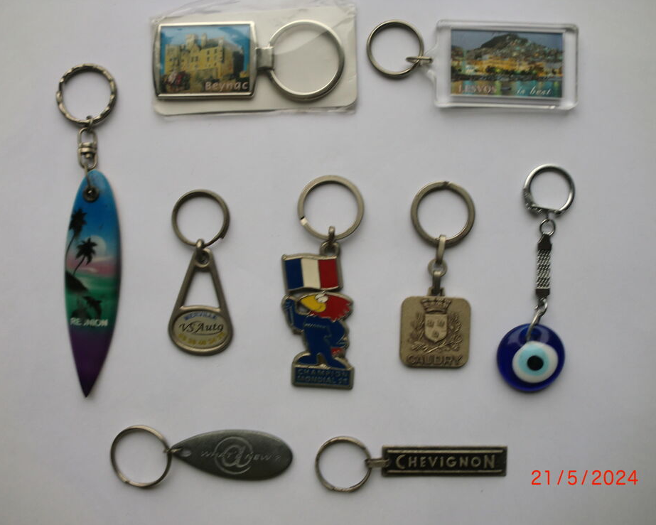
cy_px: 265
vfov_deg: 40.2
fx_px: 719
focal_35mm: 37
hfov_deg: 49.1
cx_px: 329
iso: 64
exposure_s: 1/80
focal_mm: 6.3
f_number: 3.1
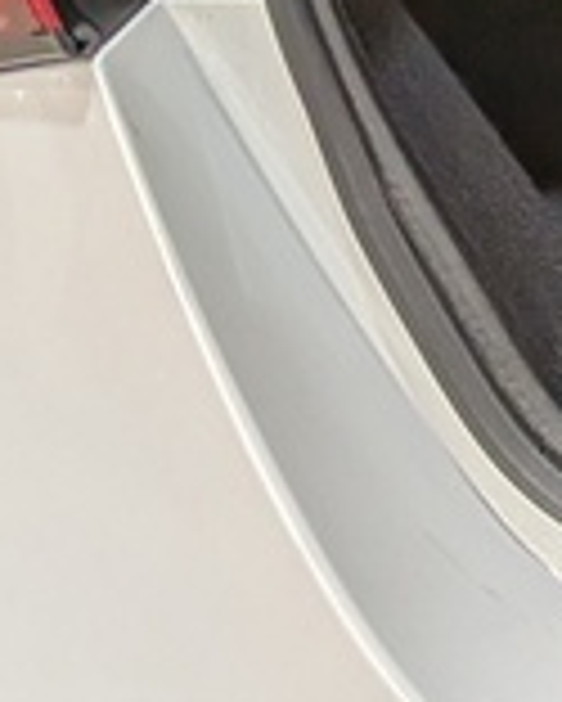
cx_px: 1776
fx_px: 3199
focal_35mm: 154
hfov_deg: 8.3
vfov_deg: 12.1
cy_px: -274
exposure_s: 1/256
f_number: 1.7
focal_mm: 4.53
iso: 30
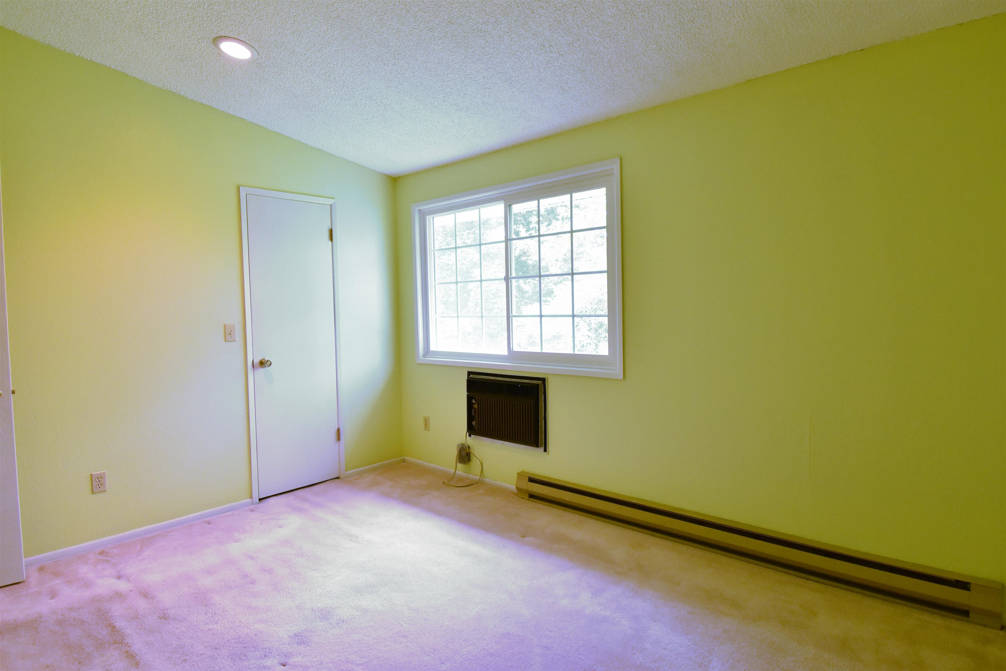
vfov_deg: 63.2
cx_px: 503
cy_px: 336
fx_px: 545
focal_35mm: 20
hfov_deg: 85.4
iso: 1600
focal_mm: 13
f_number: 8
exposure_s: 1/30
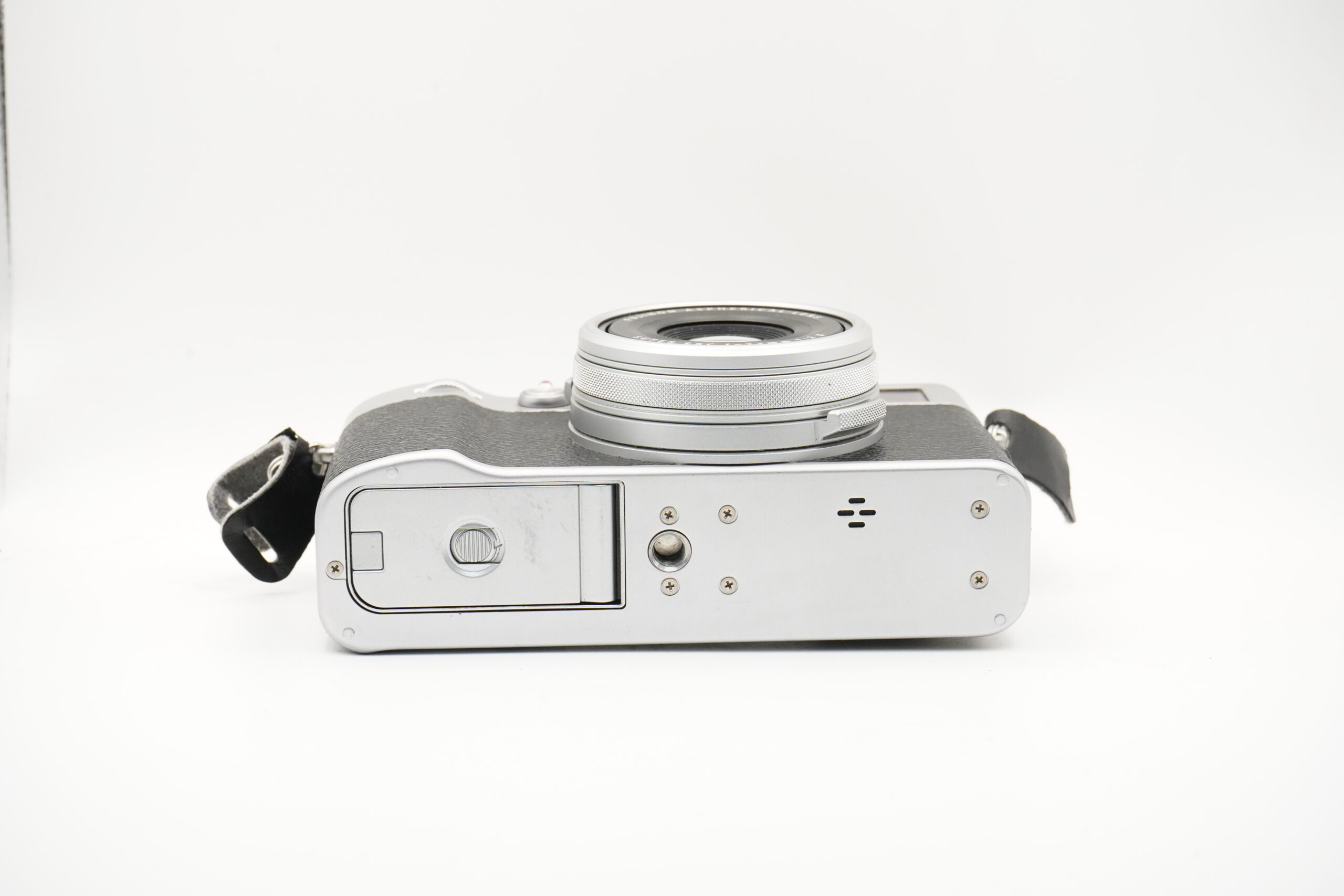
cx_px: 672
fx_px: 2613
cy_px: 448
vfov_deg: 19.5
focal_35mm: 70
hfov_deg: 28.8
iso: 5000
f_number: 13
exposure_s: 1/125
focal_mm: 70
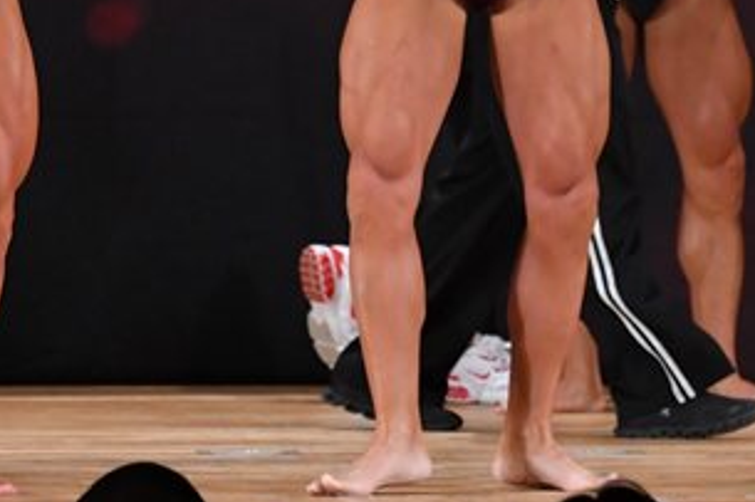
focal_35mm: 571
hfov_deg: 3.6
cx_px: -78
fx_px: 11968
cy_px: -17
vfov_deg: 2.4
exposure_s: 1/400
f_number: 5.6
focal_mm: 150
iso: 3200
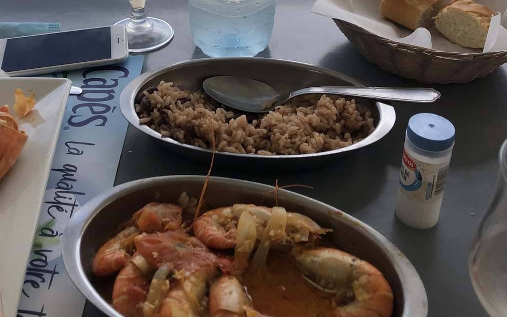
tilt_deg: -25.5
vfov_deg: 25.8
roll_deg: +1.3
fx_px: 649
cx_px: 227
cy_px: -13
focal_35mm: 47
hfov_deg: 42.6
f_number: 1.8
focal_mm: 4
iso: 20
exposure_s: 1/2183
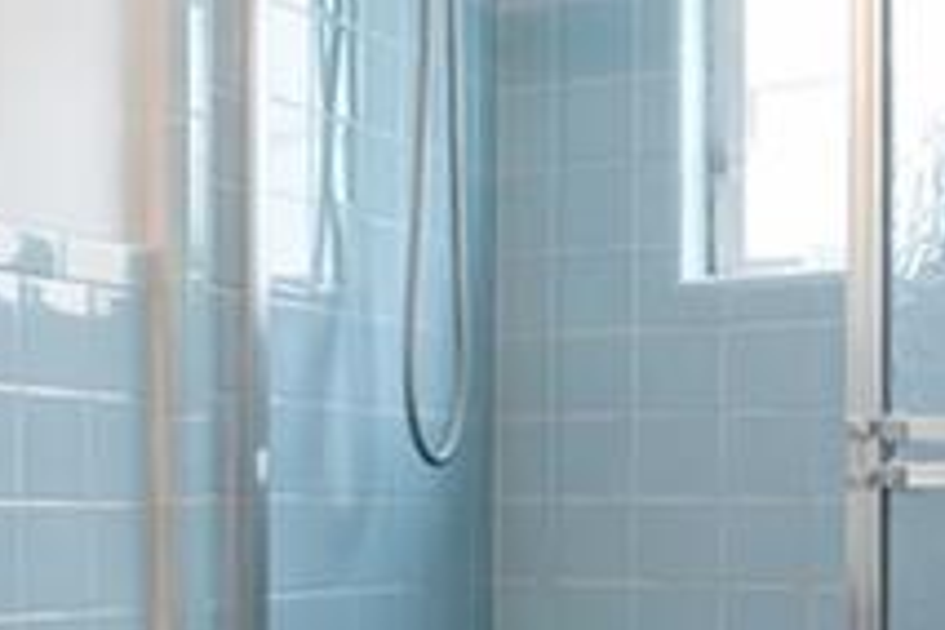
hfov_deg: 25.8
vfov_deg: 17.6
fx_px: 2021
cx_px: 182
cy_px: 515
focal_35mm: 77
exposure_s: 1/6
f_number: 4
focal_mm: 16
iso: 64
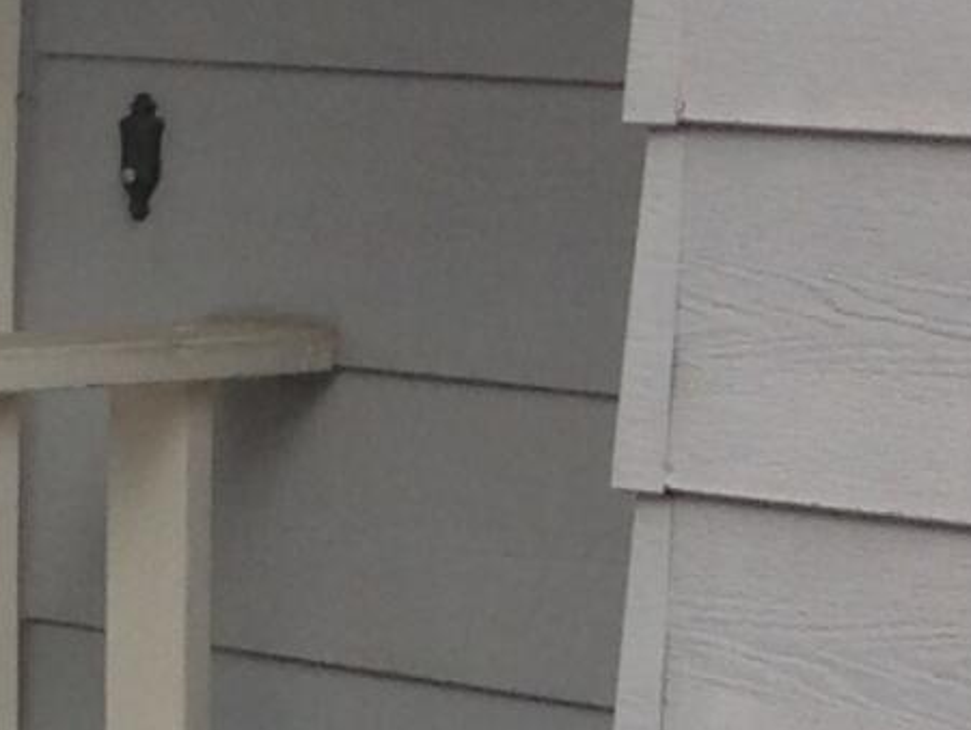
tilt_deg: -3.9
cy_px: 67
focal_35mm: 220
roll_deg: +0.8
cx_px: -1838
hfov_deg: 7.9
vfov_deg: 6.7
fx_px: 6174
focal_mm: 4.12
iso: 50
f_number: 2.4
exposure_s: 1/257
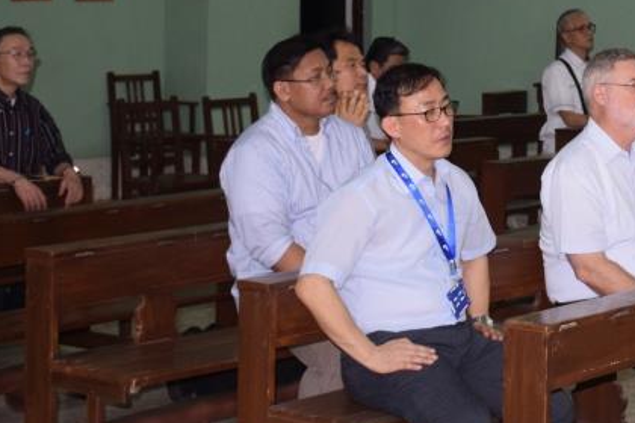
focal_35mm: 95
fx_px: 1676
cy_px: 14
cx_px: 644
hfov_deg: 20.7
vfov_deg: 14.2
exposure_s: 1/60
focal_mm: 26
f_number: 3.8
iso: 1100
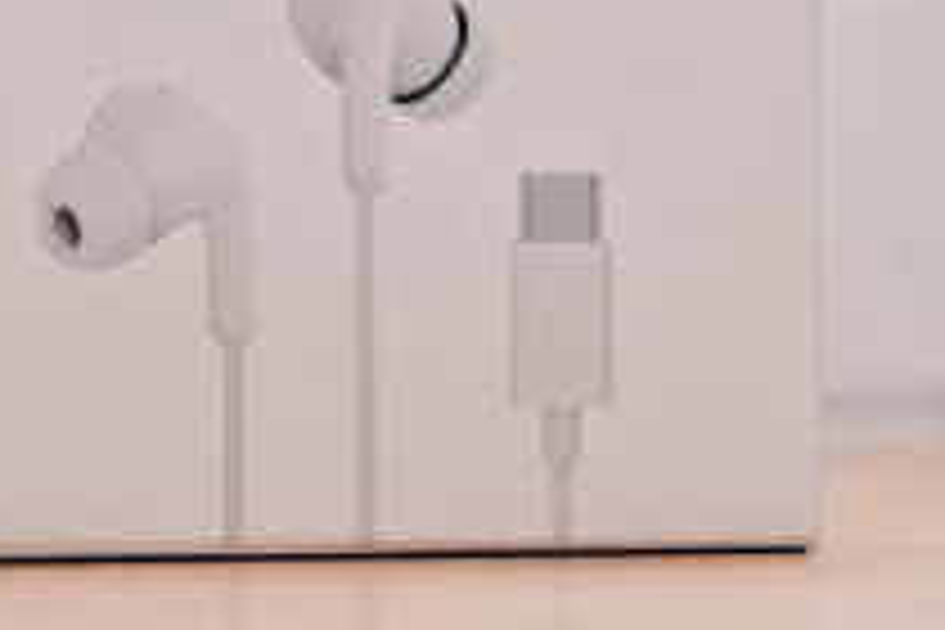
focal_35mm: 300
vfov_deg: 4.6
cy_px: 83
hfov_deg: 6.9
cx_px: 338
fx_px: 7873
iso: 800
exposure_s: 1/160
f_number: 6
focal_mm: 105
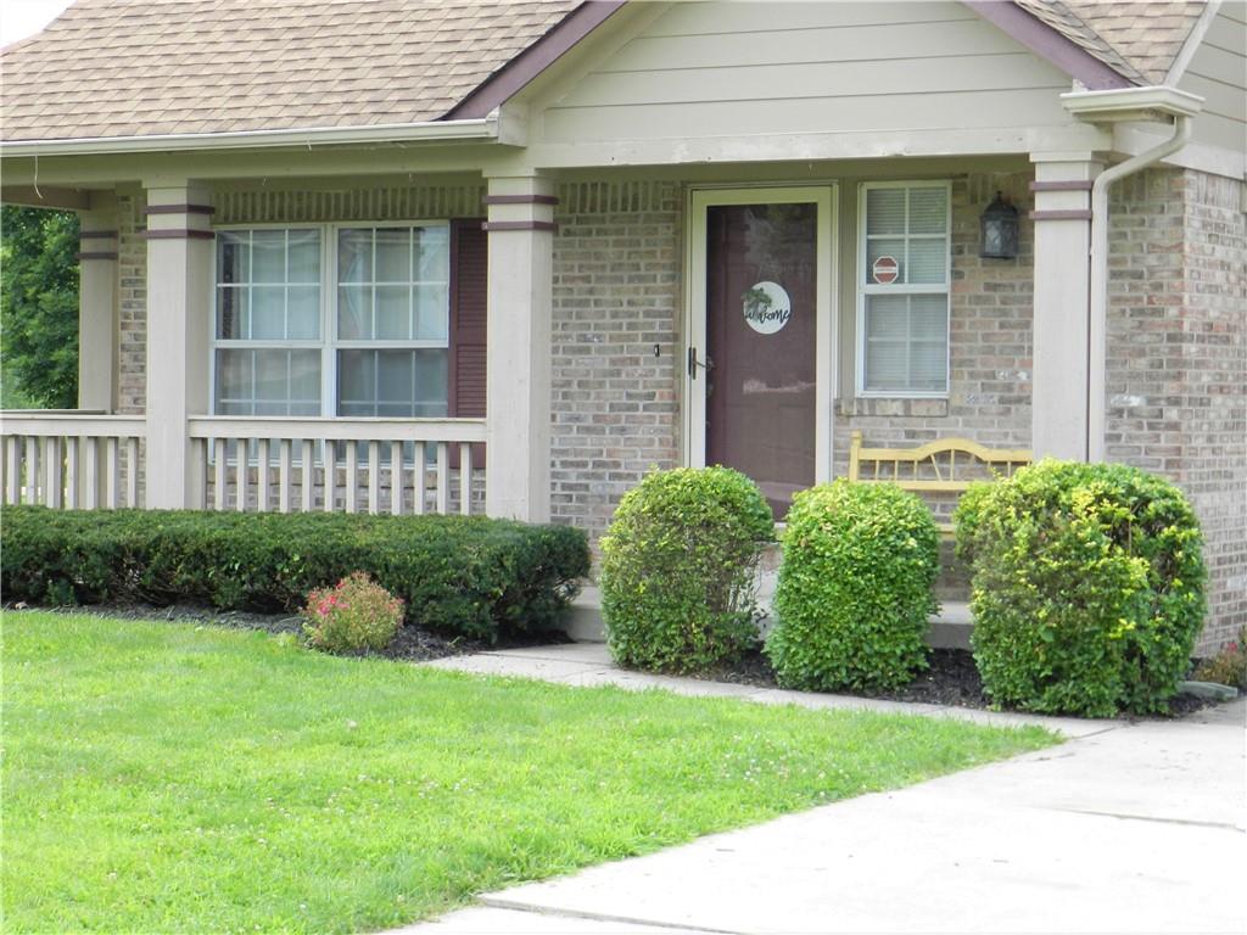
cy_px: 468
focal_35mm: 84
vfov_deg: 17.6
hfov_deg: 23.3
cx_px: 624
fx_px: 3026
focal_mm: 14.9
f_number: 4.4
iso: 160
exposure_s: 1/320
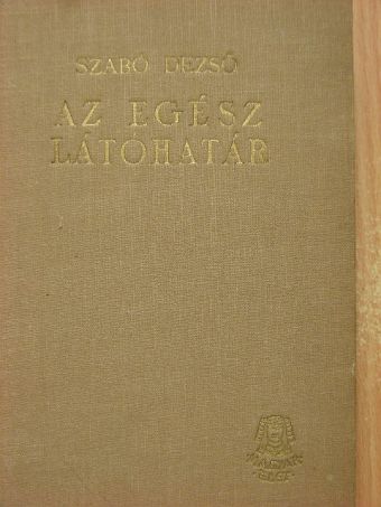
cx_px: 190
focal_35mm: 99
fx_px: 1452
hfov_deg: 14.9
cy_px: 254
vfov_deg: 19.8
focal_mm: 16.5
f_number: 3.5
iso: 200
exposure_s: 1/53.8
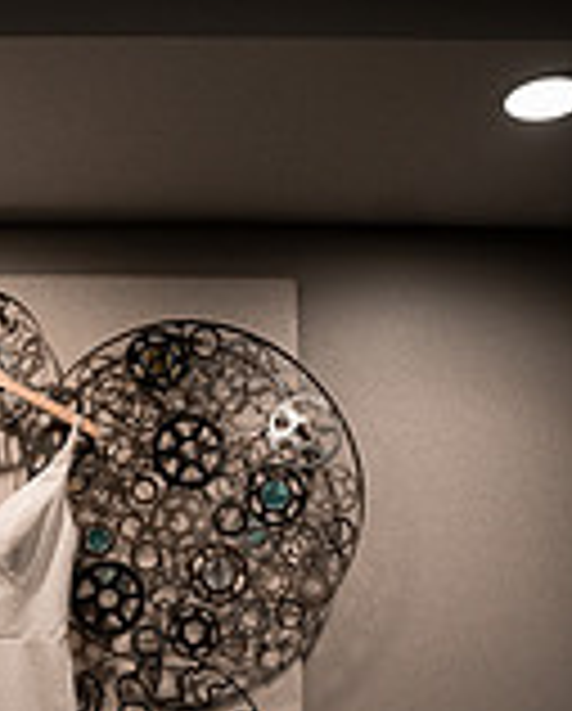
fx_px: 1350
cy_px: 855
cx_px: -27
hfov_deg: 22.8
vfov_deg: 26.3
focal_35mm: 64
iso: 640
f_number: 2.8
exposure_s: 1/320
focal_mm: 24
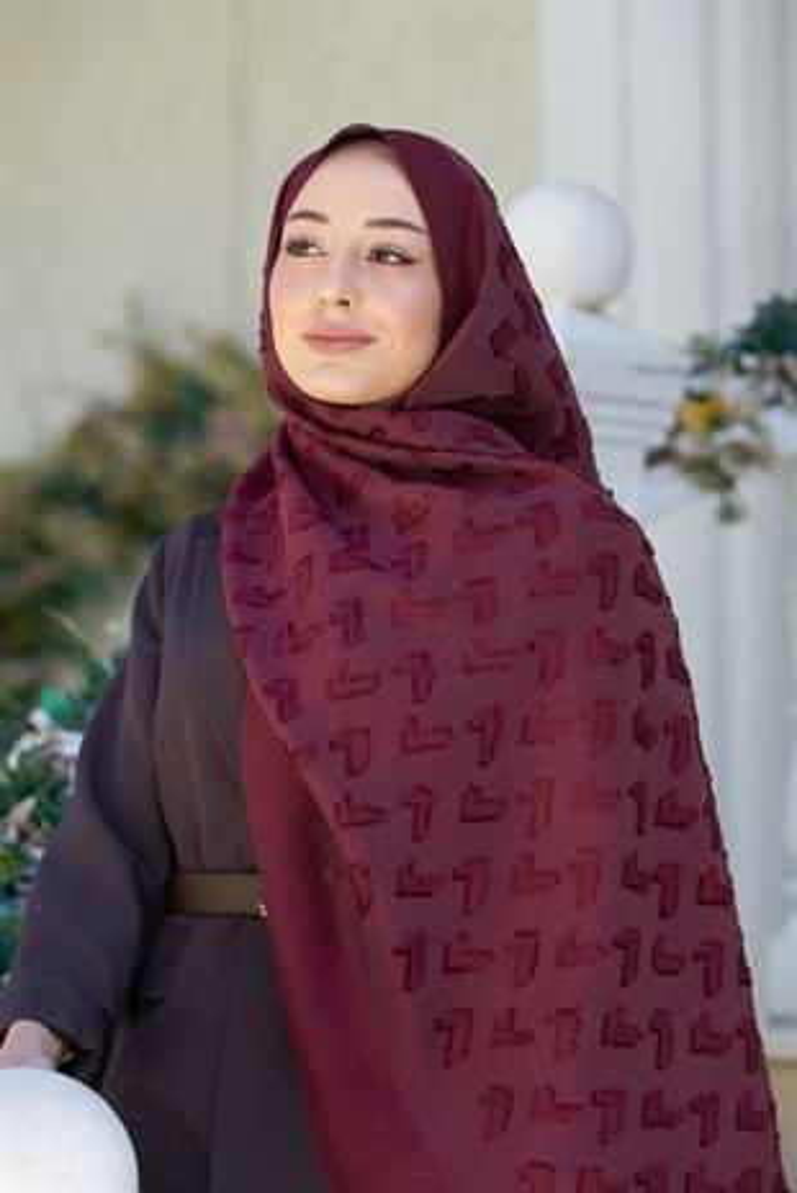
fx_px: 3481
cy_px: 596
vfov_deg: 19.4
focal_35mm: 105
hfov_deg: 13.1
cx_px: 398
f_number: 4
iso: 100
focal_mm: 105
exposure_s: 1/250
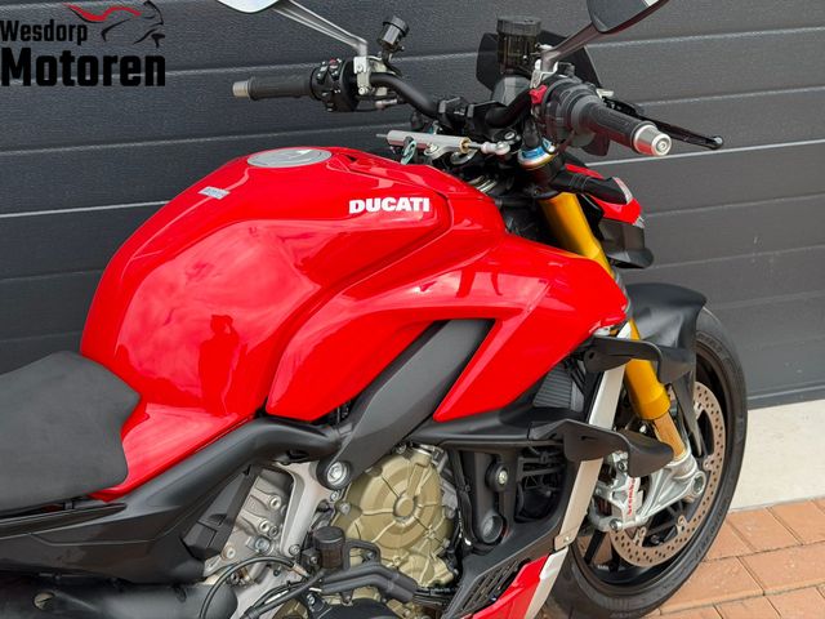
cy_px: 310
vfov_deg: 30.3
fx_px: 1144
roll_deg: -0.5
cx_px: 412
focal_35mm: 48
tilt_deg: -28.2
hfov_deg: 39.7
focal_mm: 6.76
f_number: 1.78
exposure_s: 1/1203
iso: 80
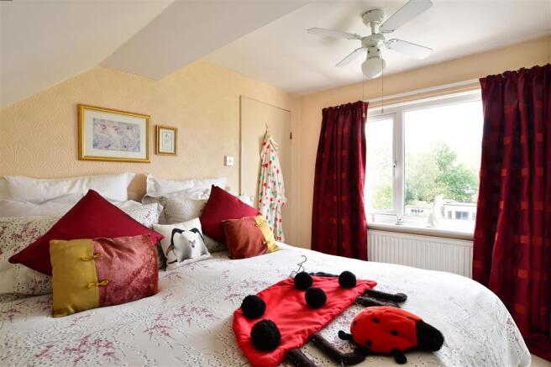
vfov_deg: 77.3
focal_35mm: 15
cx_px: 276
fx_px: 230
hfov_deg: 100.4
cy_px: 184
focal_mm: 10
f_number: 7.1
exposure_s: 1/8
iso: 125
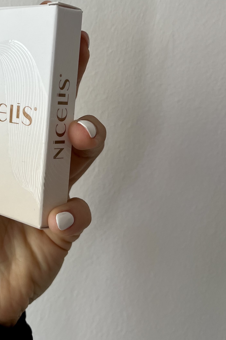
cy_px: 113
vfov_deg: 37.8
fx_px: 490
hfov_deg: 25.0
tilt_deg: -14.1
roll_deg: -3.2
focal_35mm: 52
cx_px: 13
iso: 80
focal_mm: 5.1
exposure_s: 1/121
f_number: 1.6
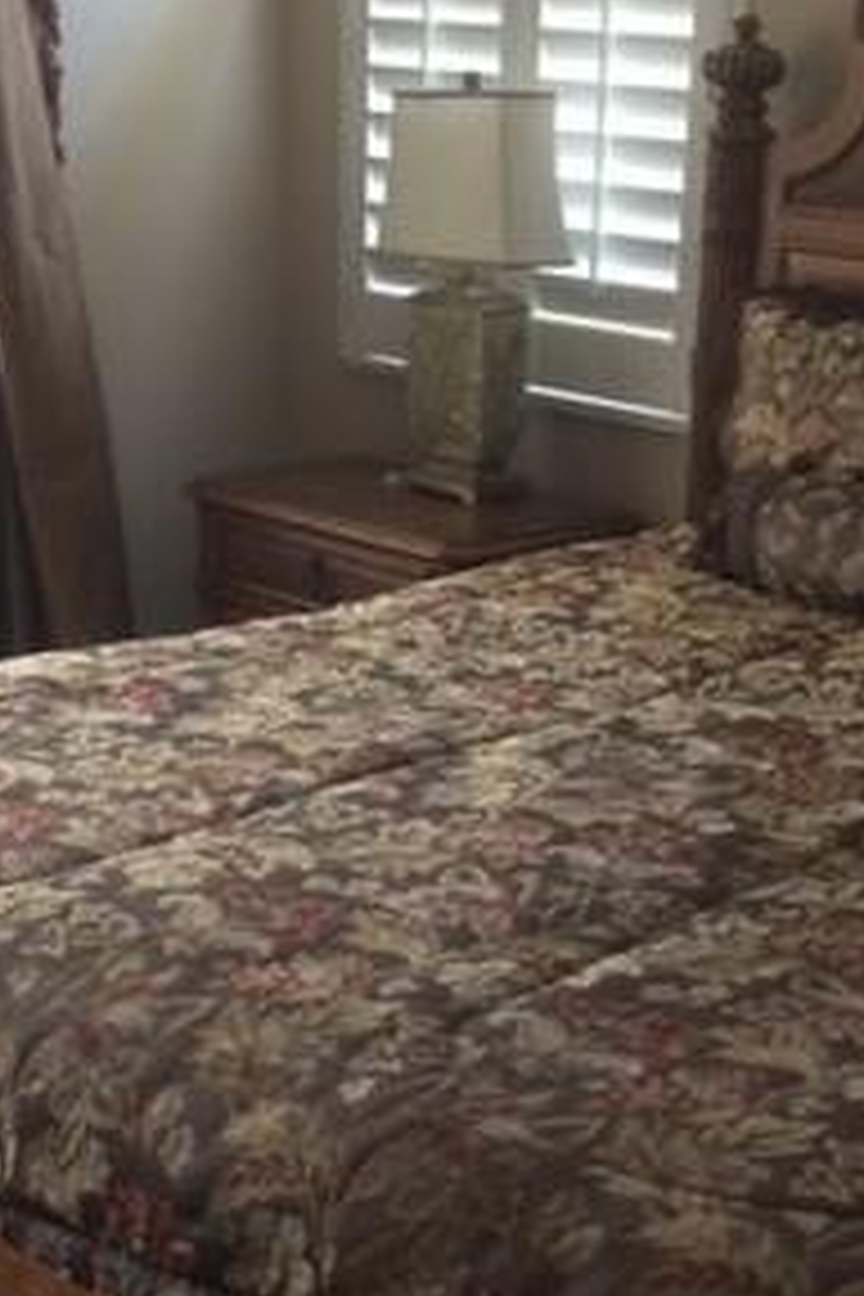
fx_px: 2412
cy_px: 878
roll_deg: -3.5
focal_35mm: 67
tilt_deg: -19.1
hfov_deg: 20.3
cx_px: 518
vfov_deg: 29.8
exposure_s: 1/15
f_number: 2.2
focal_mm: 4.15
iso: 50
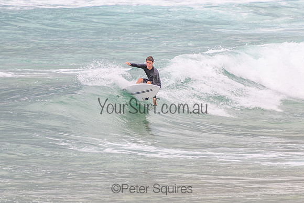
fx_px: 4648
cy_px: 94
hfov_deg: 3.7
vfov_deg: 2.5
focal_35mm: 550
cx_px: 147
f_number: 5.6
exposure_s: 1/2000
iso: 200
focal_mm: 400
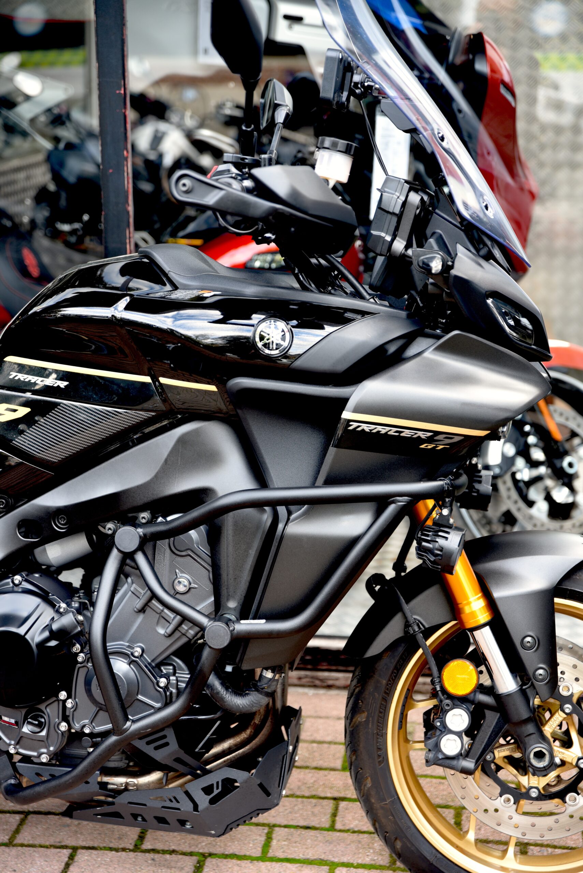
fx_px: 1699
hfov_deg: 19.5
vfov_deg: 28.8
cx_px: 292
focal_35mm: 70
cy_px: 436
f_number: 2.8
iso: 200
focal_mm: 70
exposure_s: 1/60
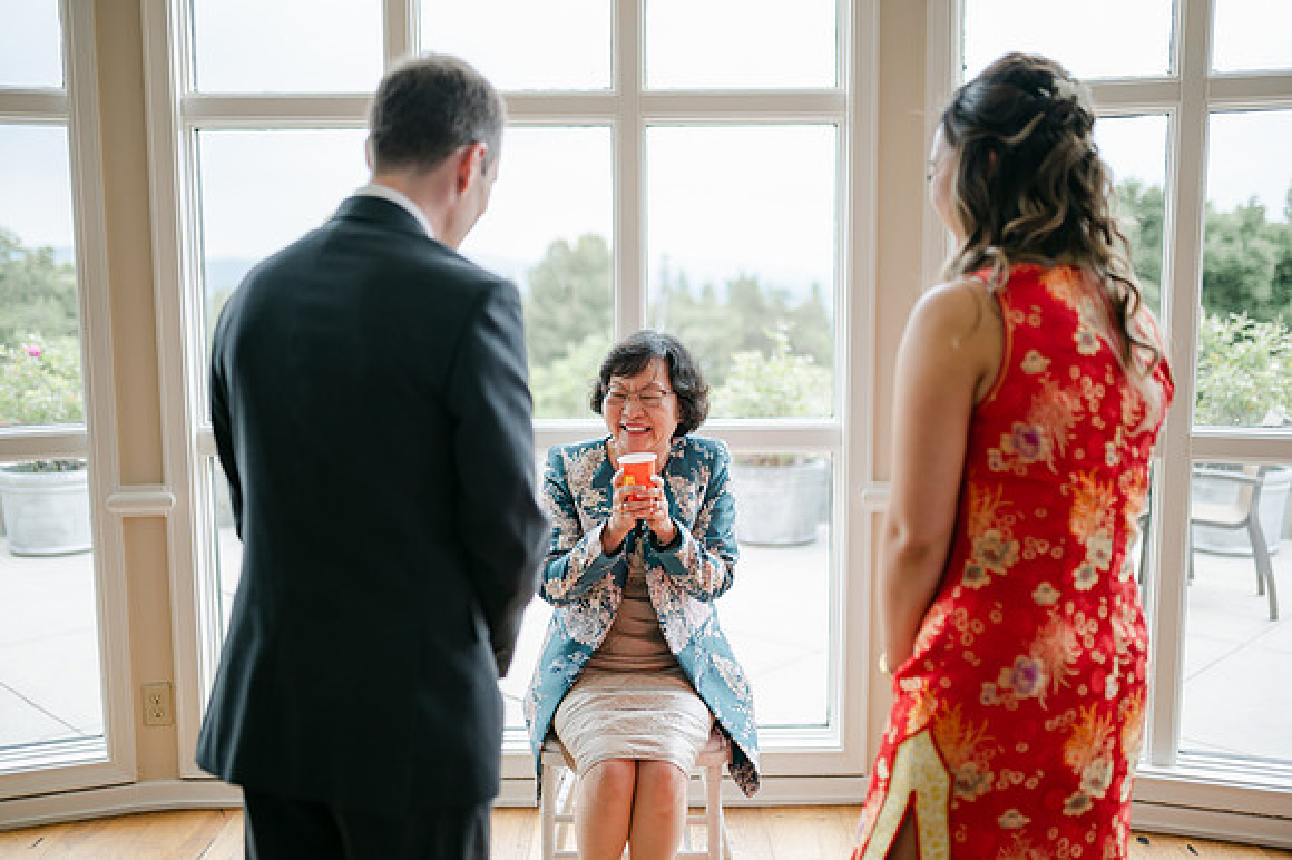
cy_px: 430
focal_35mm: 35
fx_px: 1255
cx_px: 646
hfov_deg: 54.5
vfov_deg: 37.8
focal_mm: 35
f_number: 1.4
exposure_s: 1/1000
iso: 100
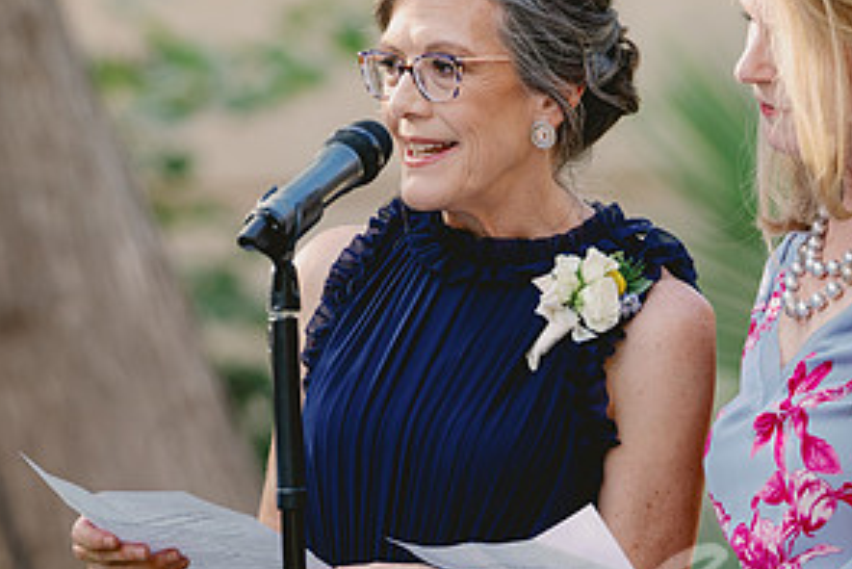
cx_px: 560
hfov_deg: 3.5
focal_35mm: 589
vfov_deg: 2.3
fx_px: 13946
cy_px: 380
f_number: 3.5
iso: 200
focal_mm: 200
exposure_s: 1/250
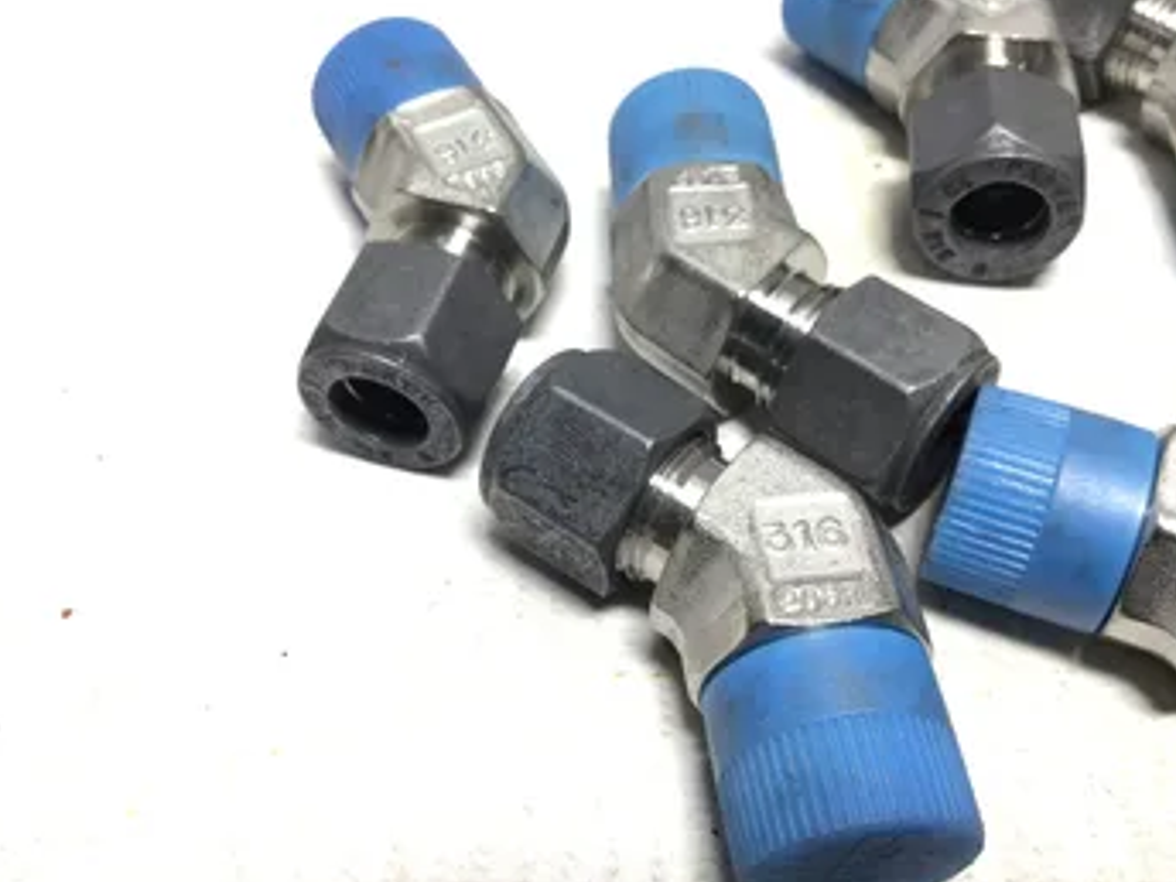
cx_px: 619
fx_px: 1223
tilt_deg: -51.6
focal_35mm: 36
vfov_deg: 39.6
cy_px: 420
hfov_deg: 51.3
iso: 32
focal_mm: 3.3
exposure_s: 1/60
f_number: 2.4
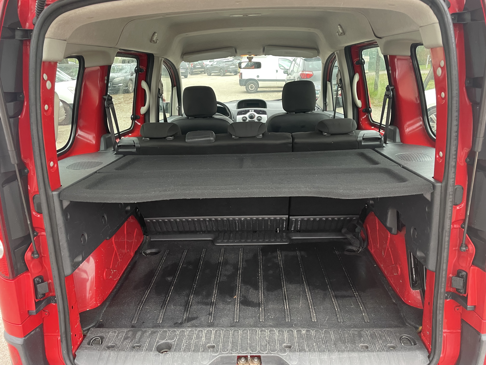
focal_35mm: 26
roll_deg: +1.7
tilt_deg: -17.7
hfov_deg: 67.3
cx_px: 243
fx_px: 365
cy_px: 182
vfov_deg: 53.1
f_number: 1.6
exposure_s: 1/60
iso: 160
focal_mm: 4.2
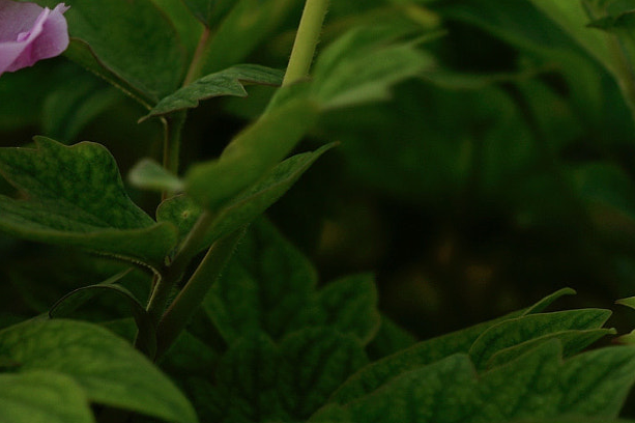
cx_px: -193
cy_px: -54
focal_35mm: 261
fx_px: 4601
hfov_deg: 7.8
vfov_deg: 5.2
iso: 100
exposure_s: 1/400
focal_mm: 100
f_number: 5.6
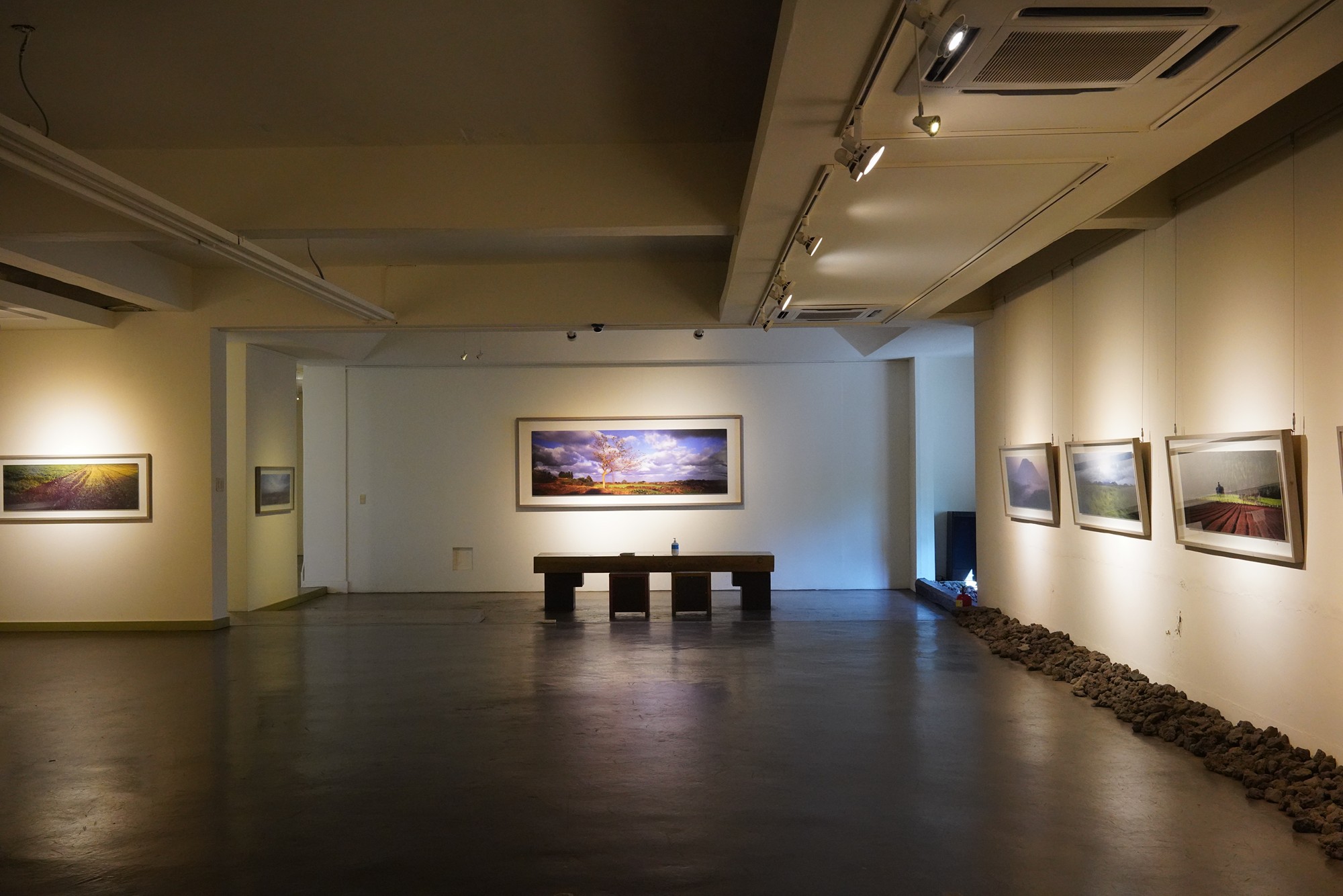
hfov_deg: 54.4
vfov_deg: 37.9
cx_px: 672
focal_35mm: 35
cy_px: 448
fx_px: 1306
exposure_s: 1/100
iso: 6400
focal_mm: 35
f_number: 9
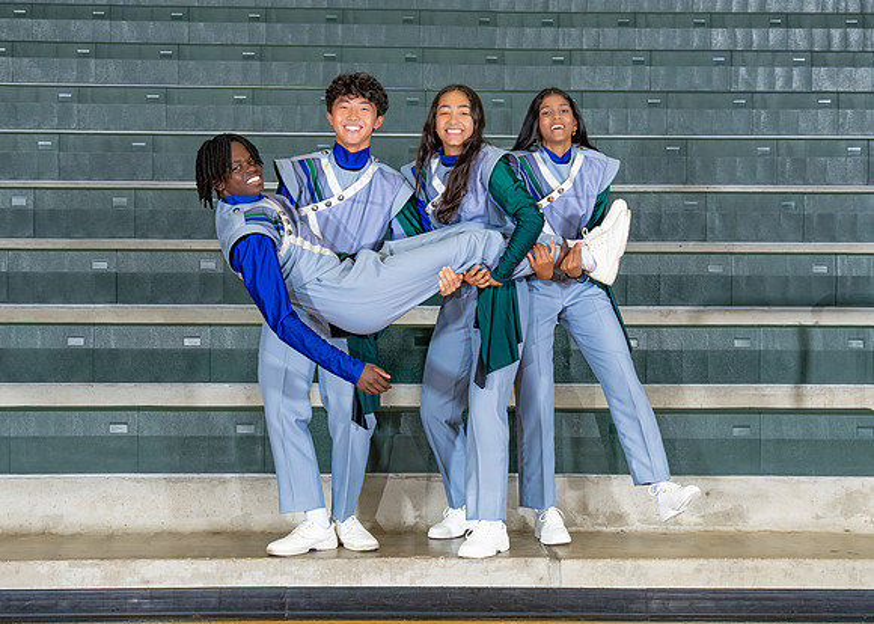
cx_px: 449
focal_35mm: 74
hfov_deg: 26.8
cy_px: 236
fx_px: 1835
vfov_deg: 19.3
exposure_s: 1/400
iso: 1000
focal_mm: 42.8
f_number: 5
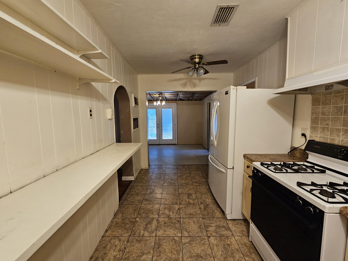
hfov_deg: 106.2
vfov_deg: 89.9
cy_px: 130
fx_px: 131
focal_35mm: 13
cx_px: 174
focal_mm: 2.2
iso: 125
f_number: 2.2
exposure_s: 1/60
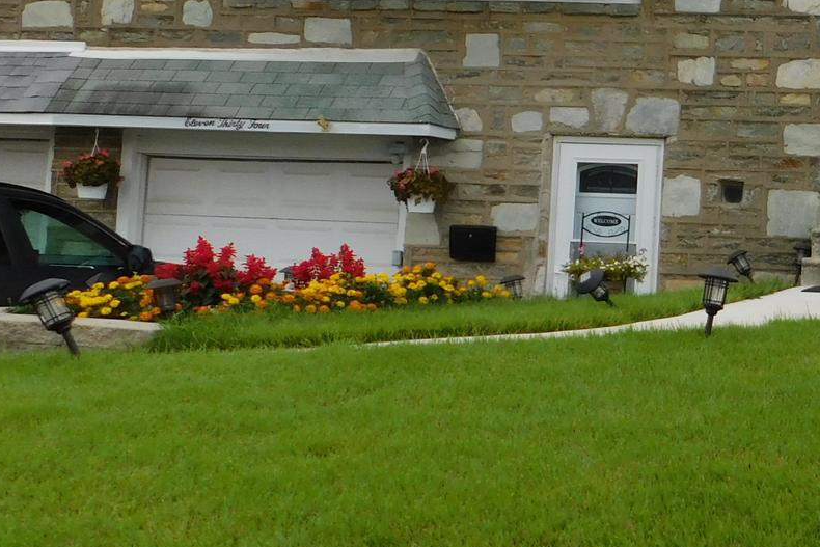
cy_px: 181
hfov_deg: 28.8
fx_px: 1412
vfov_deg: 21.8
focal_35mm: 62
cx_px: 937
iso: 125
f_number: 3
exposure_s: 1/1000
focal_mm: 4
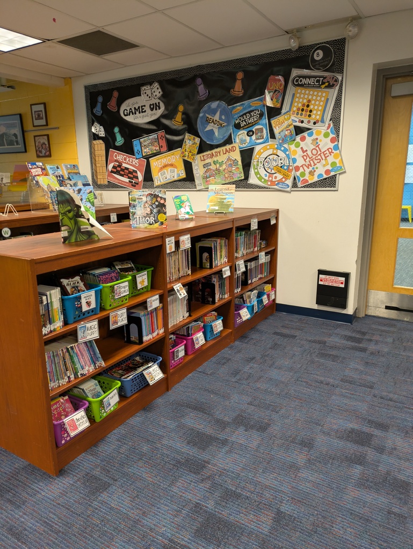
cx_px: 206
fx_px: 397
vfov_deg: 69.4
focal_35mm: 25
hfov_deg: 54.9
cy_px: 274
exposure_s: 1/60
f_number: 1.89
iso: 226
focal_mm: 5.43
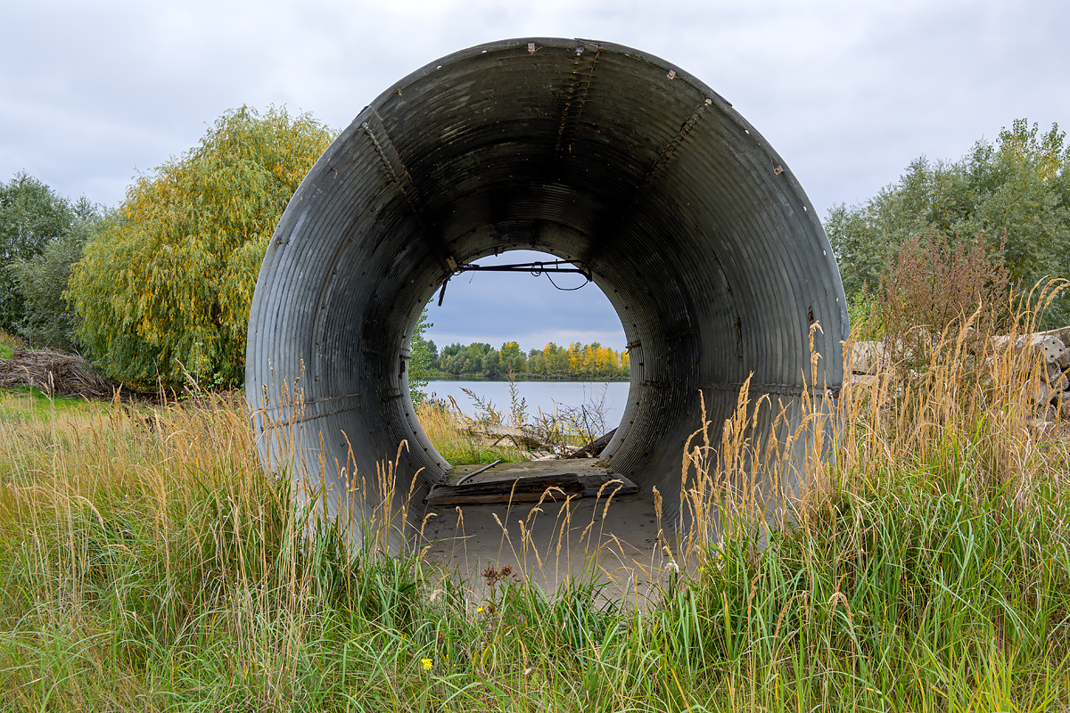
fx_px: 1159
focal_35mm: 39
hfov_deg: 49.6
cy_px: 356
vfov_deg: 34.2
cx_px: 535
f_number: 6.7
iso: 200
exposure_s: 1/90
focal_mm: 26
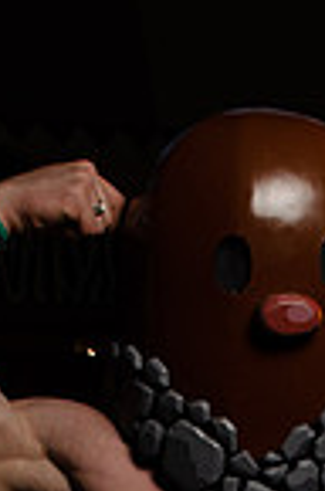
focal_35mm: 121
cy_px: 745
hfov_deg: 11.2
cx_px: 240
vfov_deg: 15.6
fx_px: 1646
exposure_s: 1/60
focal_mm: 26
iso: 200
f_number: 19
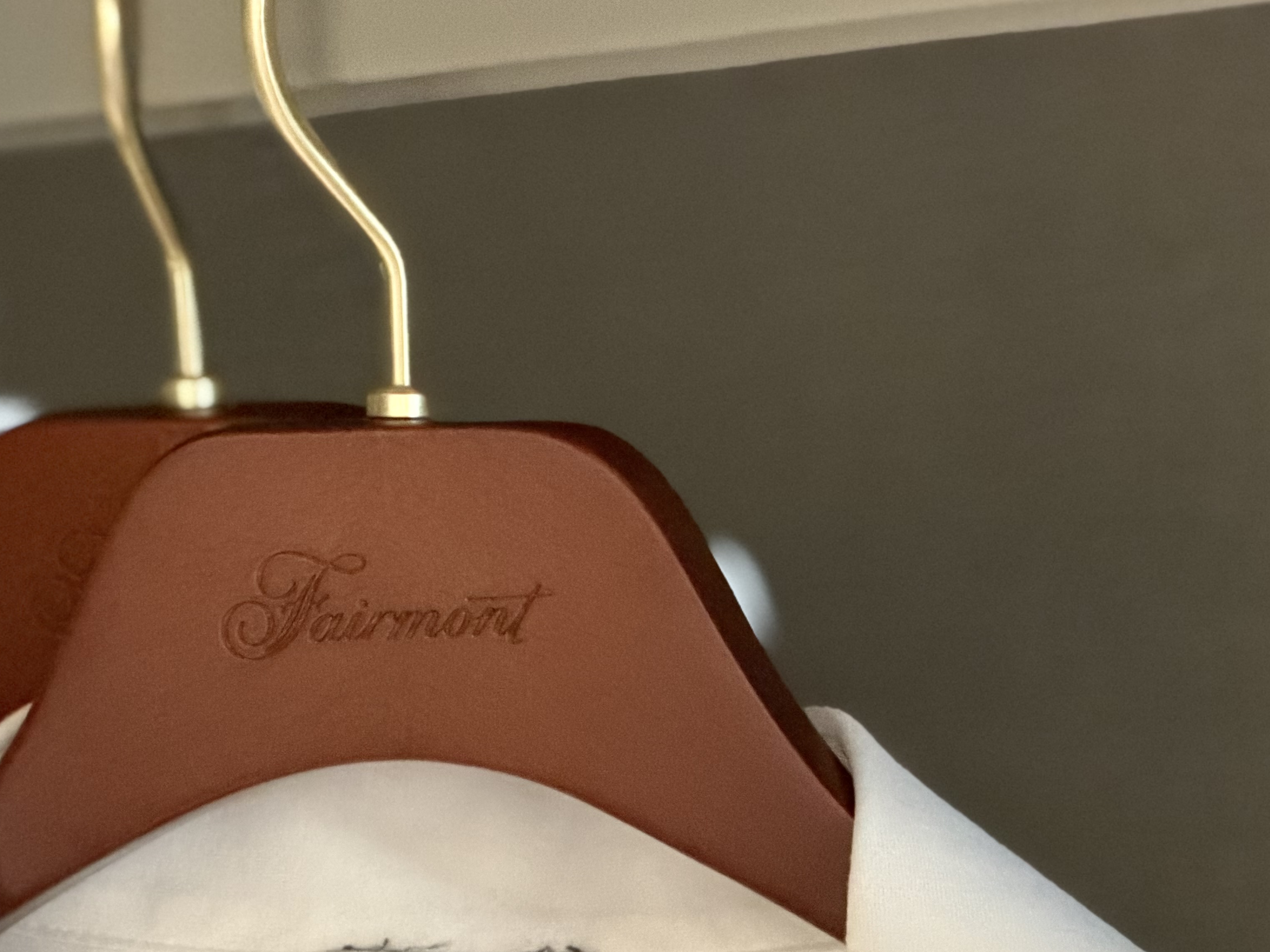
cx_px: 297
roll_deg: +1.2
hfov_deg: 10.6
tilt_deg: -0.2
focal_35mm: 187
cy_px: 577
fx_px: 6860
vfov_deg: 7.9
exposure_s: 1/30
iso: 2000
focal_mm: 16.89
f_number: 2.8
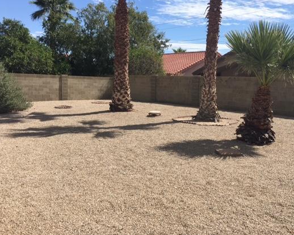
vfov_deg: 42.2
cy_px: 125
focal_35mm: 35
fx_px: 304
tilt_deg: -6.9
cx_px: 173
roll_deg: -1.6
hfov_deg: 51.3
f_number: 2.2
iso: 25
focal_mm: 4.15
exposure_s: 1/1603
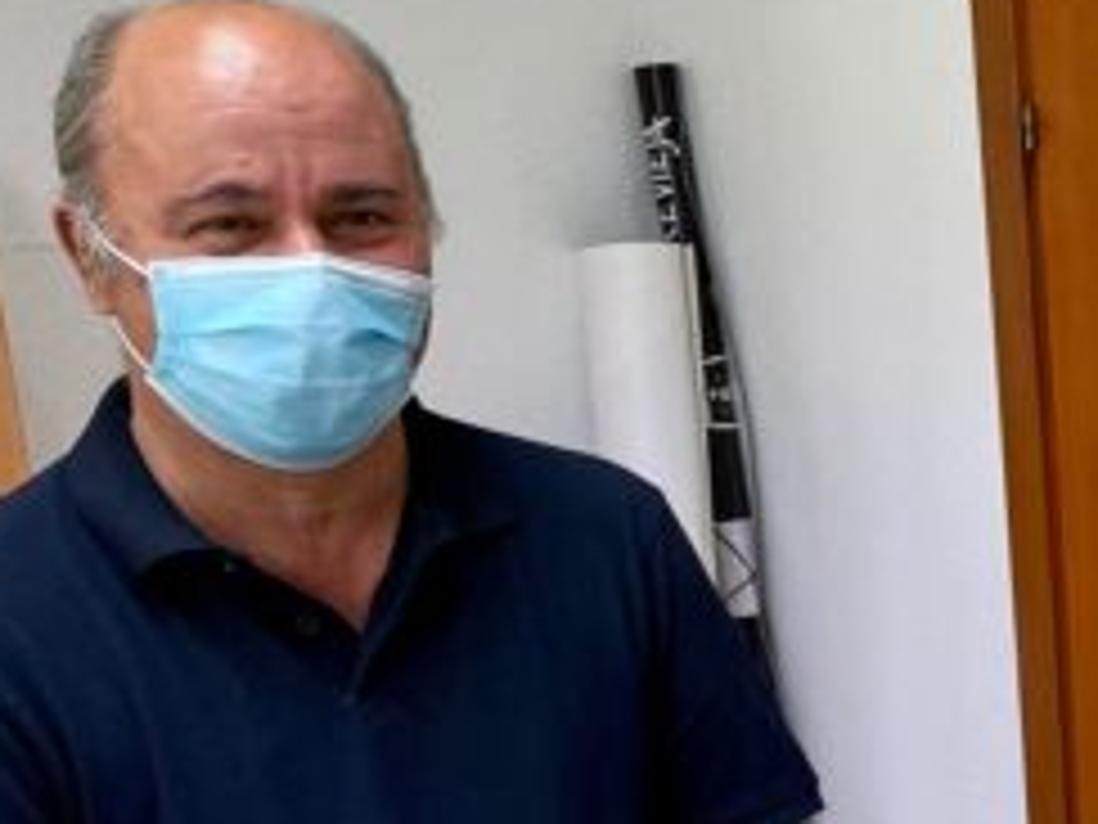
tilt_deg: -16.3
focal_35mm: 82
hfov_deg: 21.6
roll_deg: +0.9
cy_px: 653
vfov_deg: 17.8
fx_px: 2601
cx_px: 1413
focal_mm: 5.1
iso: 100
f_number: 1.6
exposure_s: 1/100
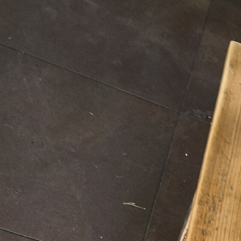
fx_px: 670
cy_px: 378
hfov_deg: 18.8
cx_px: 321
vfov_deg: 17.9
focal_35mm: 85
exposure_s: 1/40
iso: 125
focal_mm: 3.95
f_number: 1.6
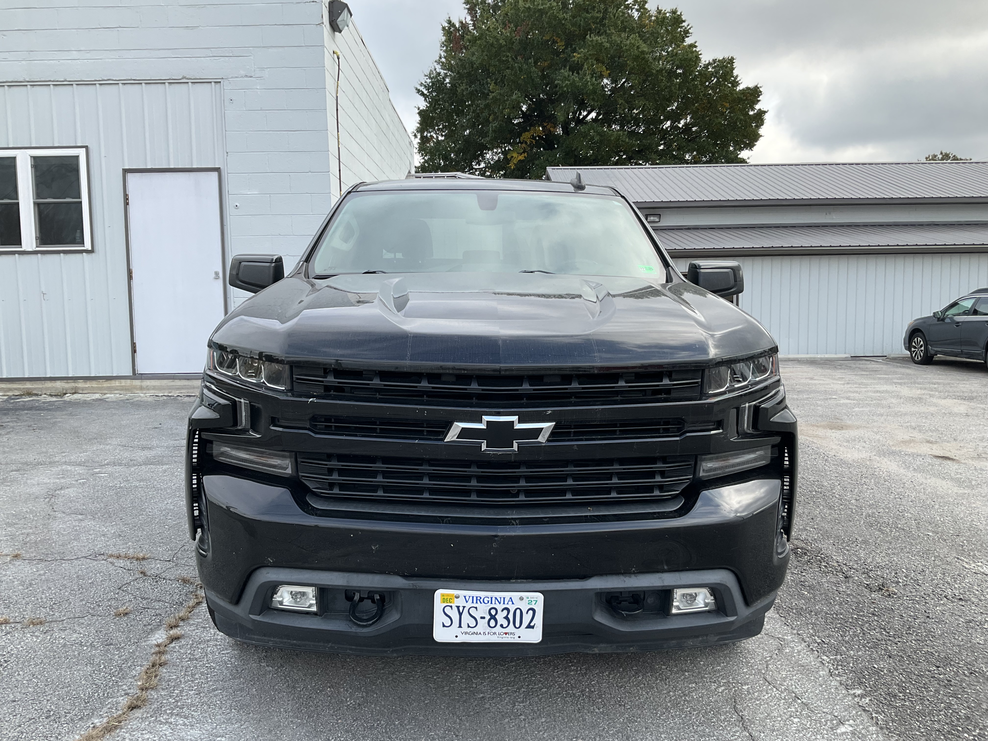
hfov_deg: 61.7
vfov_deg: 48.2
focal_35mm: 29
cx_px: 494
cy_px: 370
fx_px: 828
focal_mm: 3
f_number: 1.8
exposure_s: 1/606
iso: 25
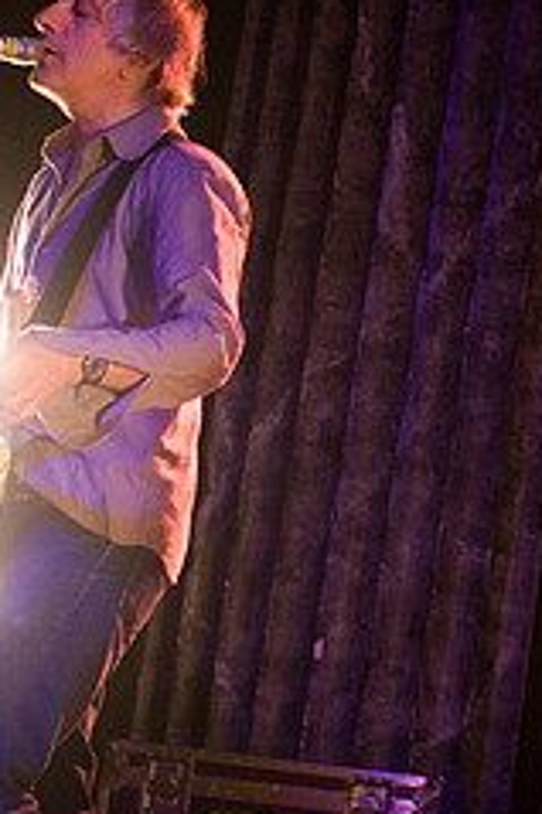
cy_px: 206
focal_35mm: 109
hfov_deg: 12.3
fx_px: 2465
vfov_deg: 18.6
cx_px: 651
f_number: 2.2
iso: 1000
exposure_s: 1/250
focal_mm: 30
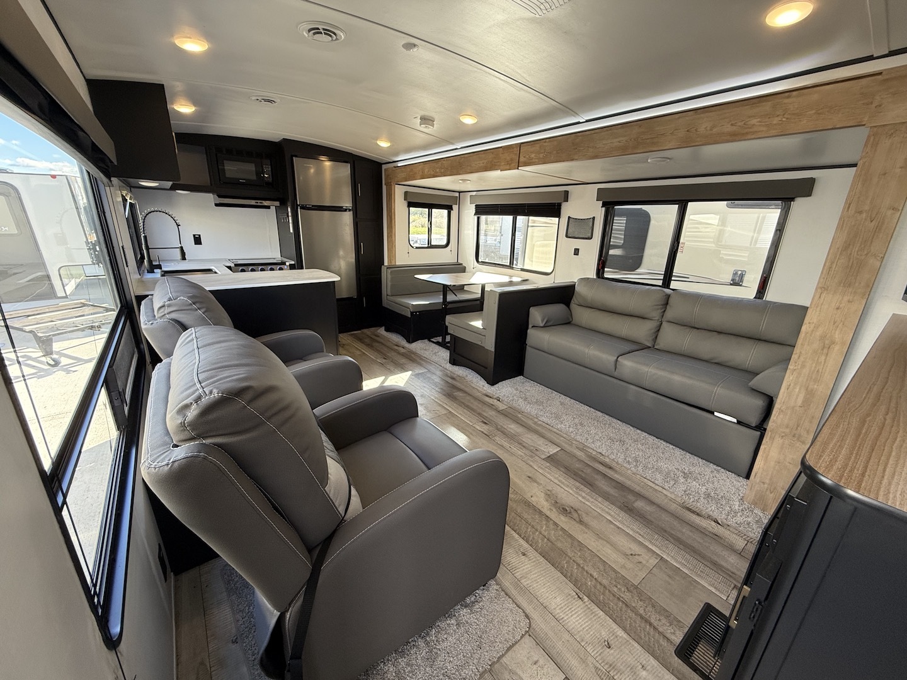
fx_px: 367
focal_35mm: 14
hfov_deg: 102.1
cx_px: 454
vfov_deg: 85.7
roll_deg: -0.8
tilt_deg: -19.1
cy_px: 340
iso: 125
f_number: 2.2
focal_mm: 2.22
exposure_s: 1/101
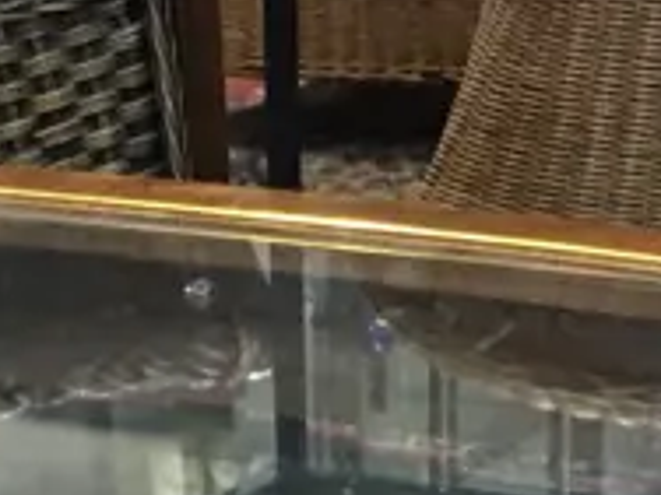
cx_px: 200
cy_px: 1239
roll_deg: +3.1
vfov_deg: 8.5
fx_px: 3017
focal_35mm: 158
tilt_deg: -29.8
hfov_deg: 12.5
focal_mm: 4.15
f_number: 2.2
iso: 80
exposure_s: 1/17
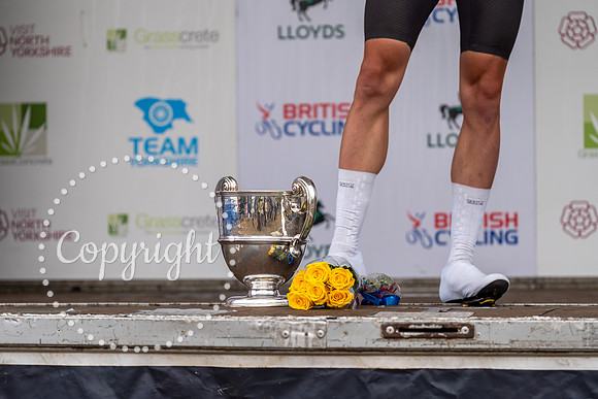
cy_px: 200
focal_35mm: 200
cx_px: 299
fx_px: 3323
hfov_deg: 10.3
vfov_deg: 6.9
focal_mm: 200
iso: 800
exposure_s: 1/1000
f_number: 3.5
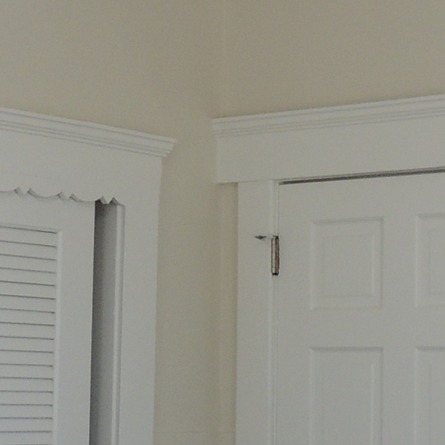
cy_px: 295
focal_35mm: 114
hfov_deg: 15.3
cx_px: 299
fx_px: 1658
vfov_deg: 15.3
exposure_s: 1/30
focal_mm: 4.3
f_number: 3
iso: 125
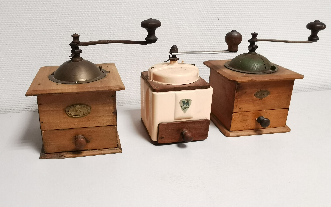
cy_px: 88
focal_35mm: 28
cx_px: 167
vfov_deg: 44.4
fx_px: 253
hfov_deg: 66.5
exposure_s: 1/33.3
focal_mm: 2.26
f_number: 2.2
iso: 320
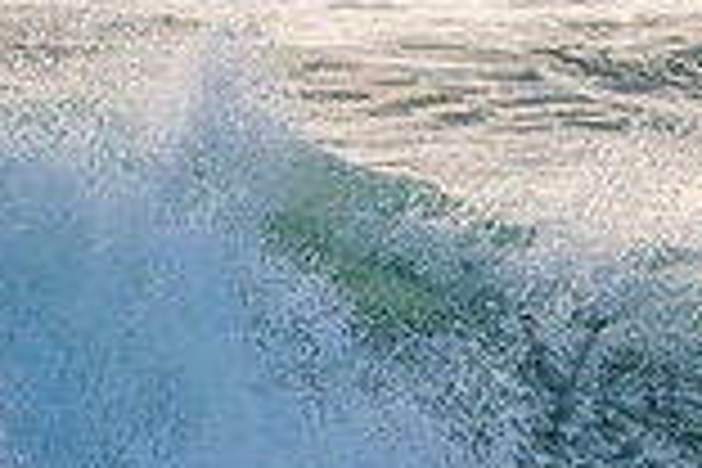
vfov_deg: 0.7
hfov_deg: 1.1
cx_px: 986
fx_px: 36228
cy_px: 344
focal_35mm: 1858
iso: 220
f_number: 5.6
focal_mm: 500
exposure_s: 1/2000
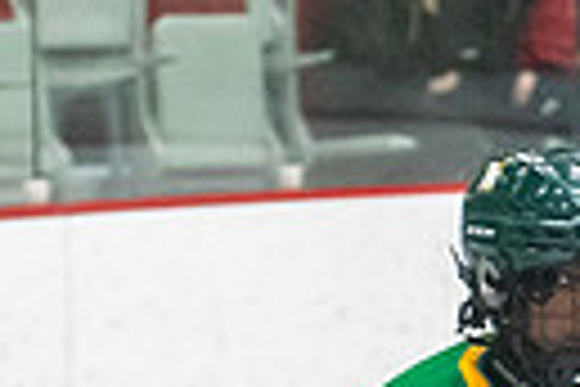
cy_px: 962
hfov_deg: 3.5
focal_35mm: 581
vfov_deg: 2.4
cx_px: 643
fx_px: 9360
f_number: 2.8
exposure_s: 1/640
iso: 4000
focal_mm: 90
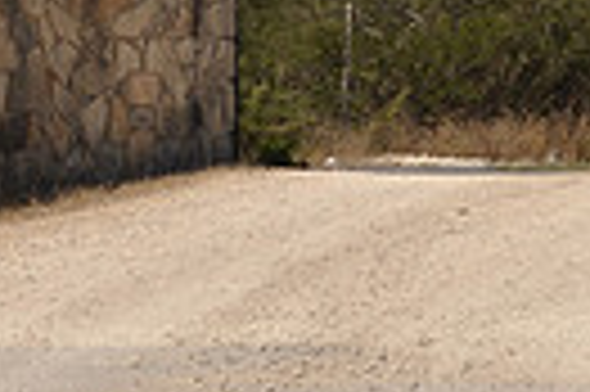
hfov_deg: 8.6
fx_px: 3801
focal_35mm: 232
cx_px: 937
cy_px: -408
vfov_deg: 5.8
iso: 200
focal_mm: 35
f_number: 8
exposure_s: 1/250
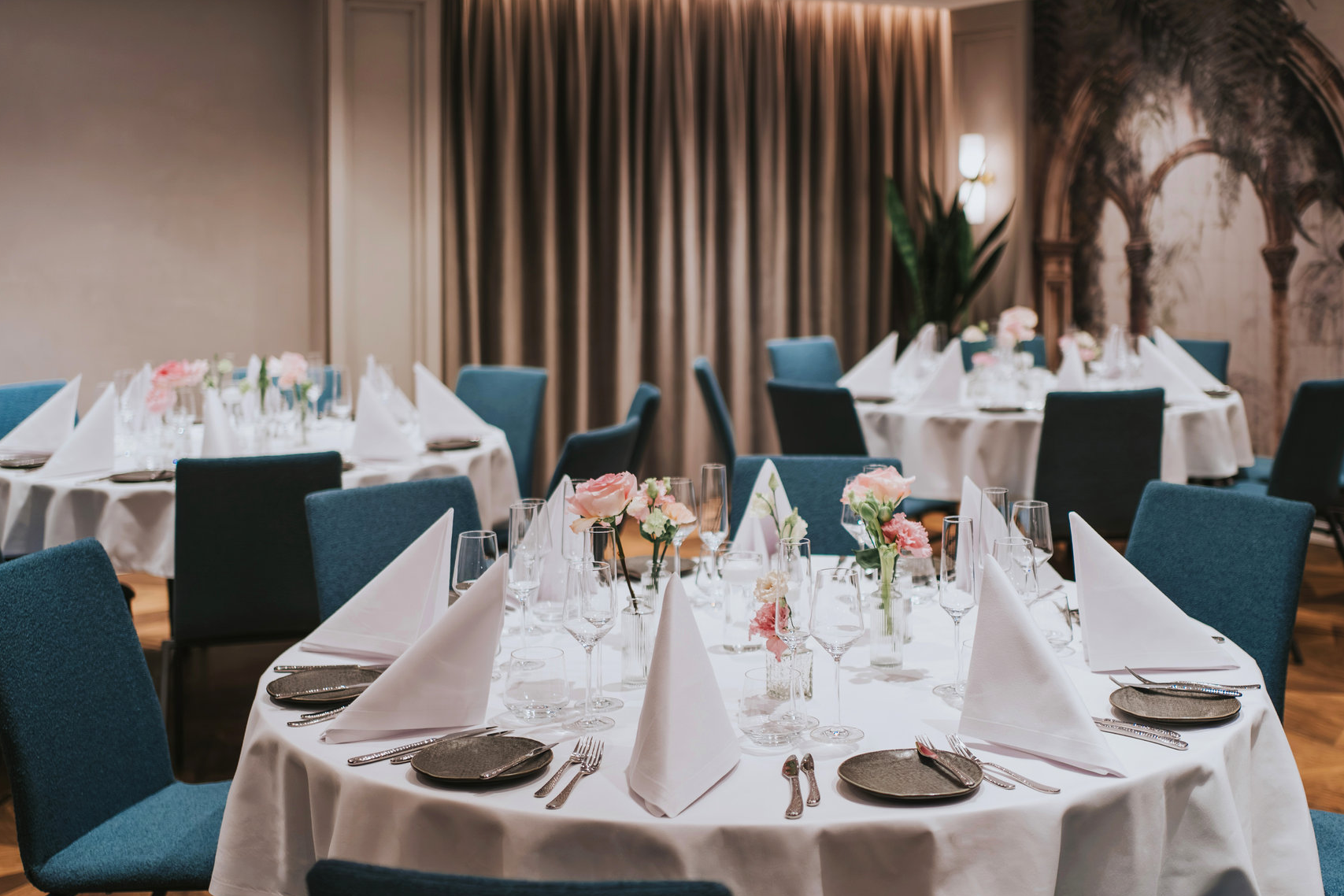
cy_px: 529
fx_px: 1568
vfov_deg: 31.8
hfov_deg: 46.4
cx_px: 725
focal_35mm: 42
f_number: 1.8
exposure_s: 1/250
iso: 320
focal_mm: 35
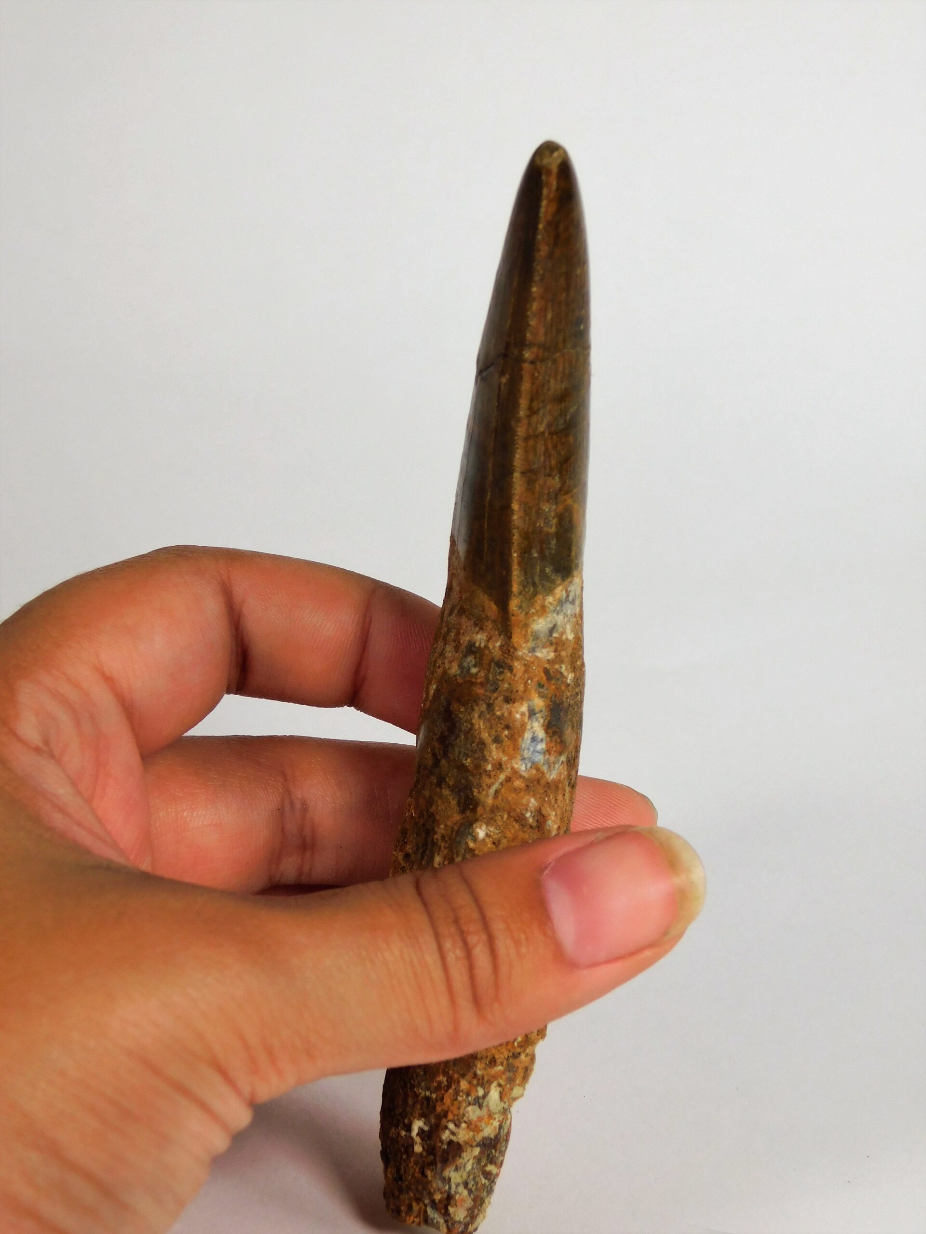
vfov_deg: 21.5
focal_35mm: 91
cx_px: 463
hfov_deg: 16.2
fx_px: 3246
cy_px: 617
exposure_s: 1/320
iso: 125
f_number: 4.5
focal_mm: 16.1
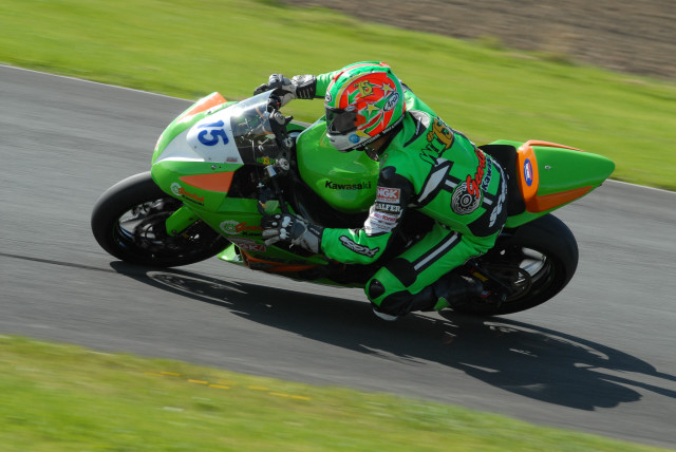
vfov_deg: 5.6
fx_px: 4652
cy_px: 226
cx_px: 338
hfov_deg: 8.3
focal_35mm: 248
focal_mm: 165
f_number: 8
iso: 400
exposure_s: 1/400
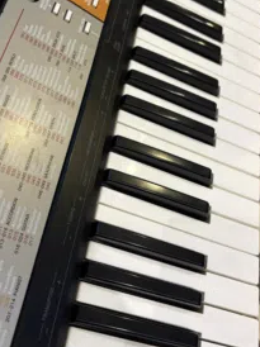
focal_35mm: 38
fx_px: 381
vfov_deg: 48.7
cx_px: 124
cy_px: 141
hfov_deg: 37.7
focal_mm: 5.96
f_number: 1.6
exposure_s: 1/50
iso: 400
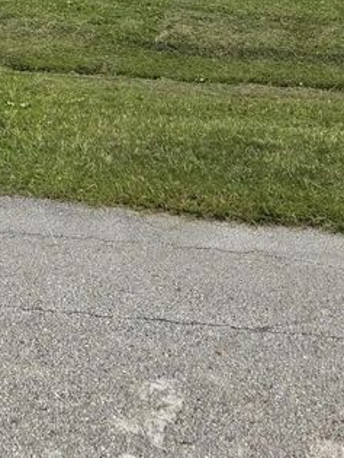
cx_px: -52
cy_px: -69
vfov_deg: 27.9
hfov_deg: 22.1
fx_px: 822
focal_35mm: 62
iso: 80
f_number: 1.8
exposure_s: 1/7324
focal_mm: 5.4
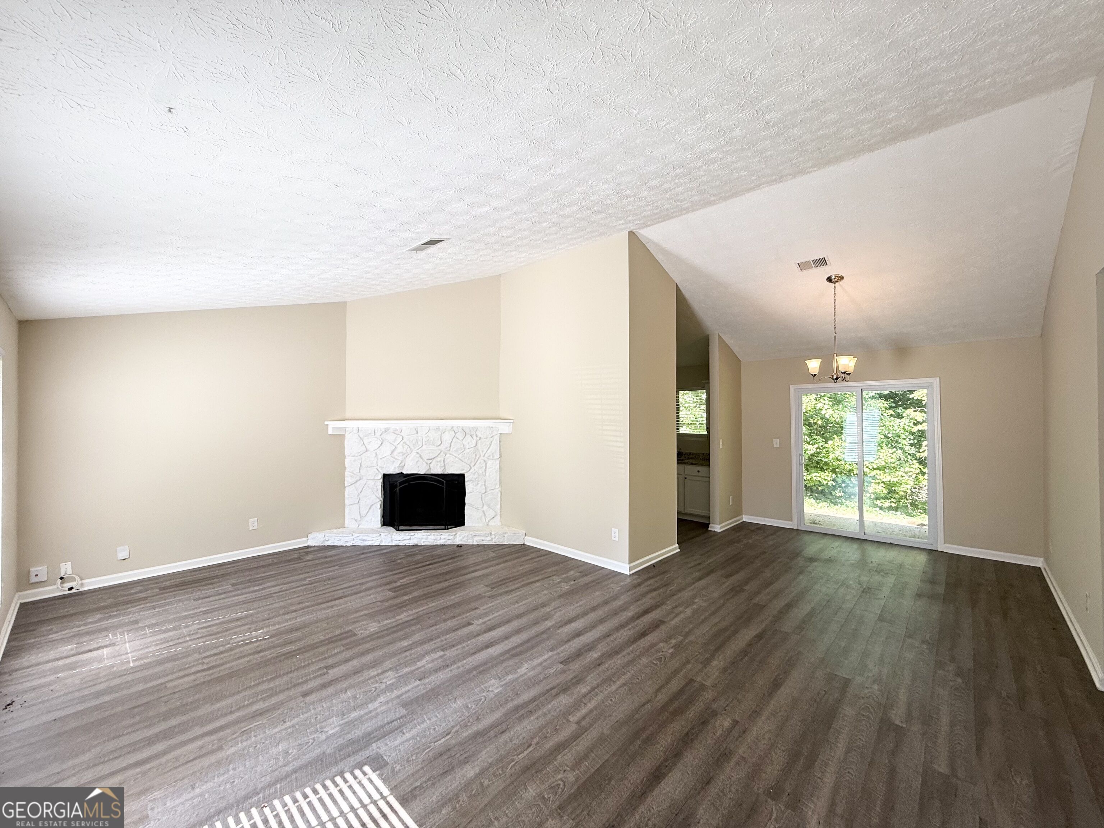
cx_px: 552
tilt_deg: +1.1
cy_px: 414
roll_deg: +0.7
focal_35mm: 14
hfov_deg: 102.1
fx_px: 446
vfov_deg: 85.7
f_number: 2.2
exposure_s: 1/99
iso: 64
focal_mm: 2.22
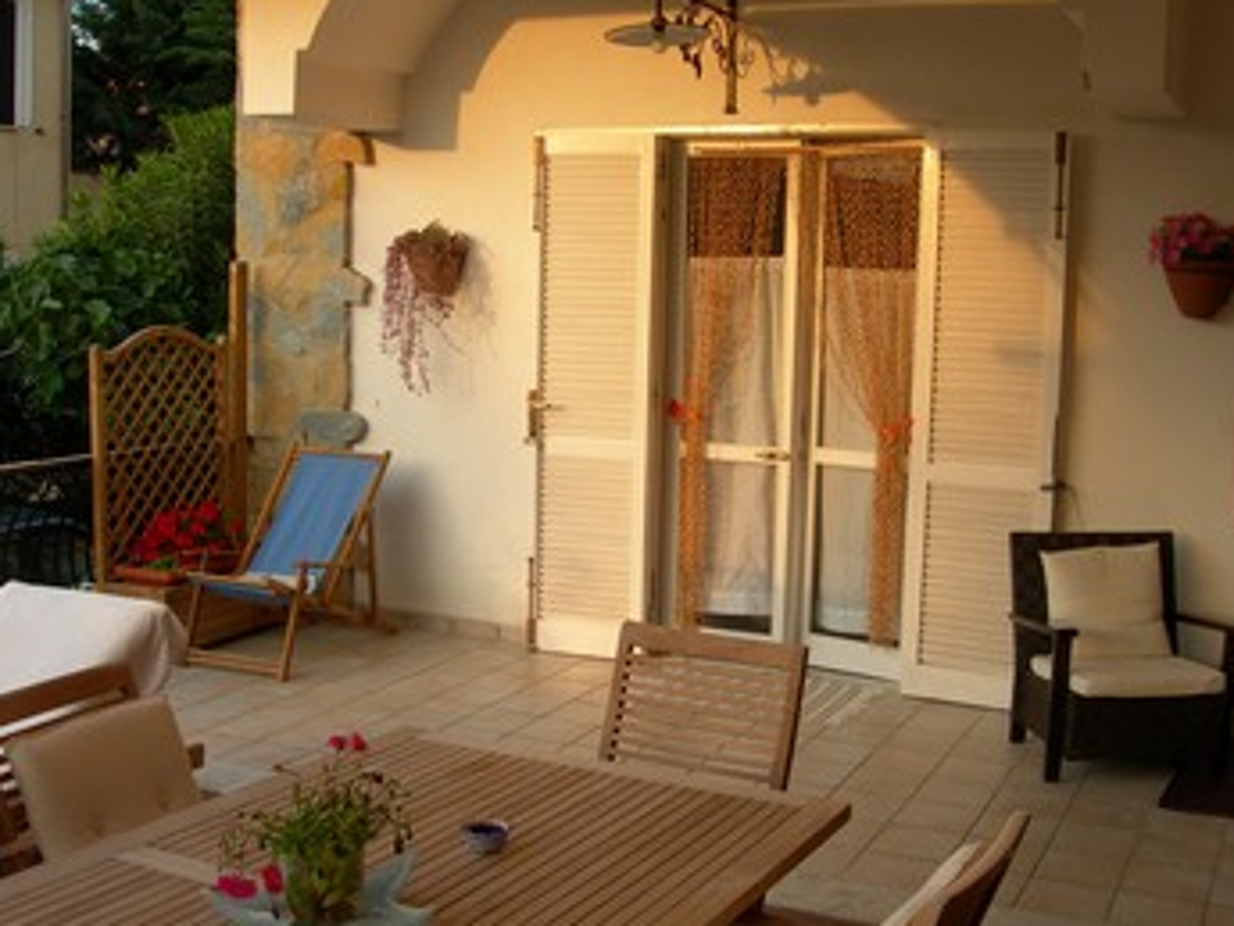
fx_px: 1569
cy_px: 504
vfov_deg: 32.9
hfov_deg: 42.9
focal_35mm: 44
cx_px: 644
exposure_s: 1/76.5
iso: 50
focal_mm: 7.8
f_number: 4.8
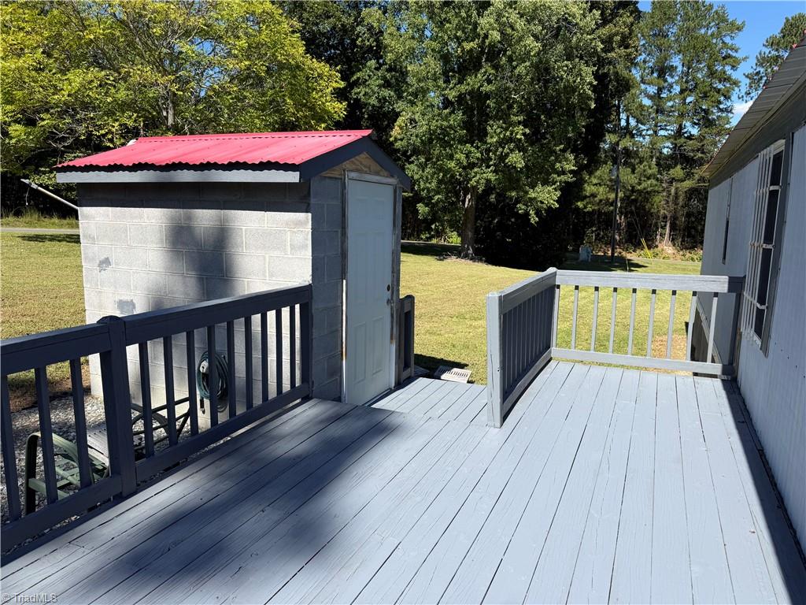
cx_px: 403
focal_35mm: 24
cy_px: 302
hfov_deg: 71.6
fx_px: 559
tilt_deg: -8.7
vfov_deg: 56.8
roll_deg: -0.7
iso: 80
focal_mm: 6.76
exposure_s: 1/3145
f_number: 1.78
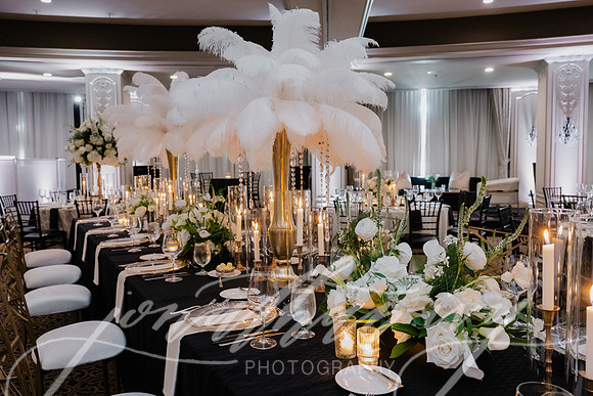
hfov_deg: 63.6
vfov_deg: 45.0
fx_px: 478
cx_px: 296
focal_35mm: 29
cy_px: 198
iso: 5000
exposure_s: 1/30
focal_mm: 29
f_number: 6.3
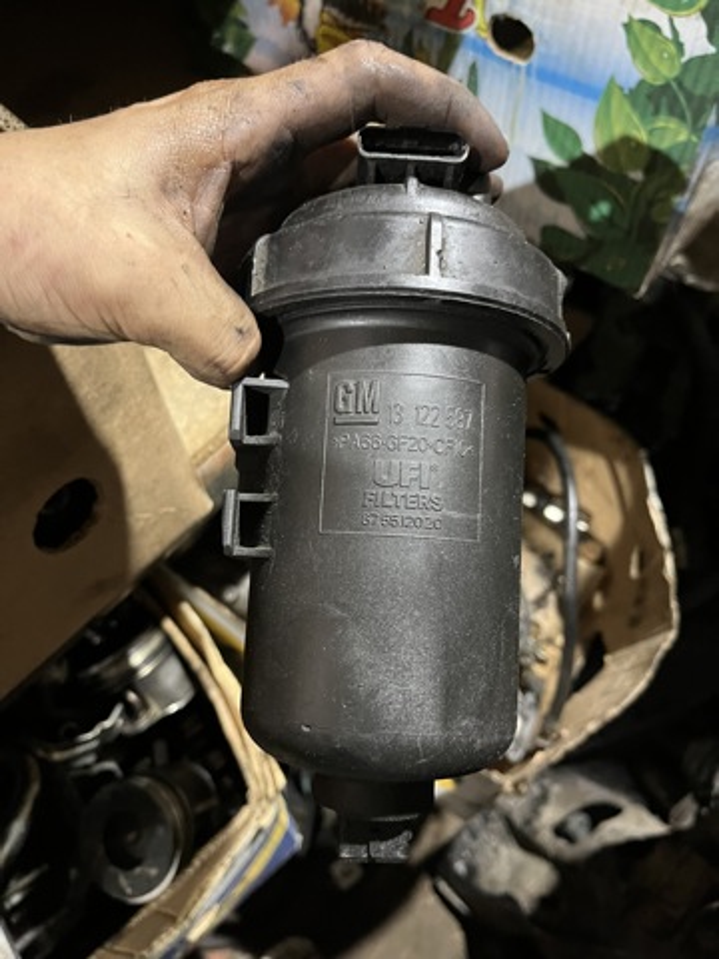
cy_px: 480
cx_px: 360
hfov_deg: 53.1
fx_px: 720
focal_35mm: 26
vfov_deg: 67.3
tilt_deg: -59.9
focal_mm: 5.1
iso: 500
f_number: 1.6
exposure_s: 1/25
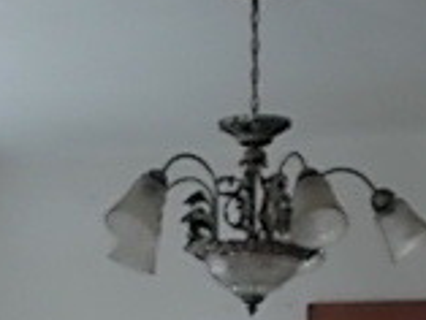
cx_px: 160
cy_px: 572
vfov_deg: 12.7
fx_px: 1305
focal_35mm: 106
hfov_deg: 18.5
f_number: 3.2
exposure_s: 1/40
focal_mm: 4.6
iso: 80
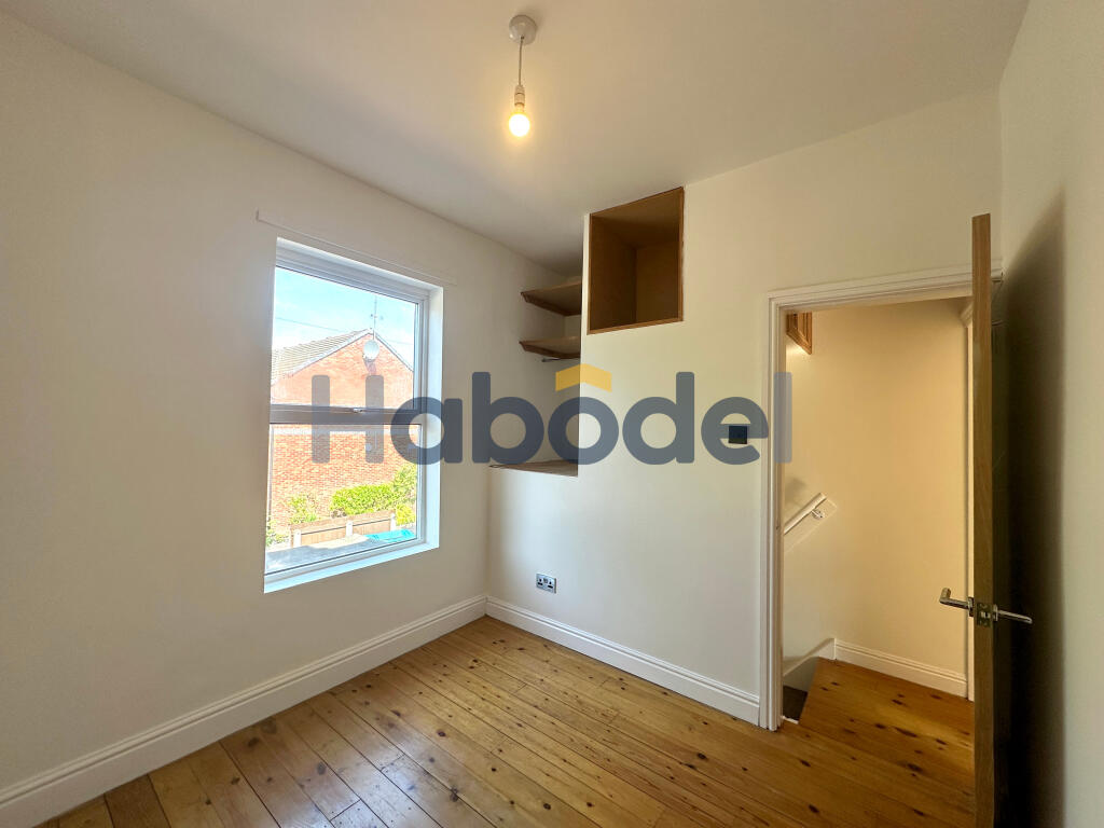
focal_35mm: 14
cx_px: 552
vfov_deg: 85.7
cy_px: 414
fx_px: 446
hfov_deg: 102.1
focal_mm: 2.22
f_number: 2.2
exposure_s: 1/162
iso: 40
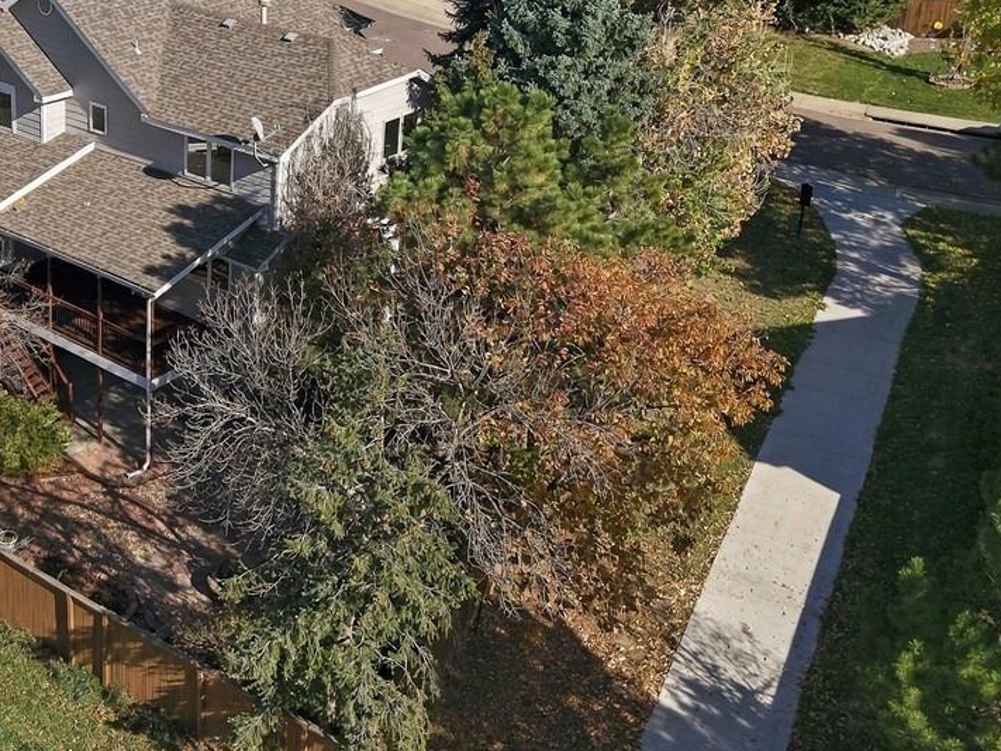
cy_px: 186
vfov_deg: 26.7
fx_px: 1561
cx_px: 131
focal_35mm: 54
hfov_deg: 33.9
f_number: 1.8
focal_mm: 8.7
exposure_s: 1/500
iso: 150
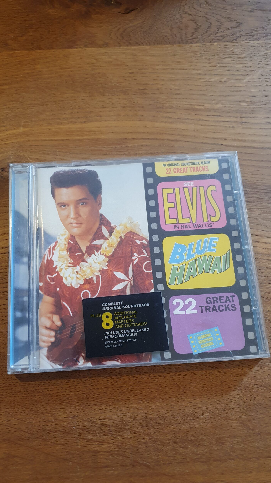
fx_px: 370
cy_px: 245
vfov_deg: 66.1
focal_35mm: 29
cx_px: 116
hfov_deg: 40.1
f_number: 1.5
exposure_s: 1/50
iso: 200
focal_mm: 4.32
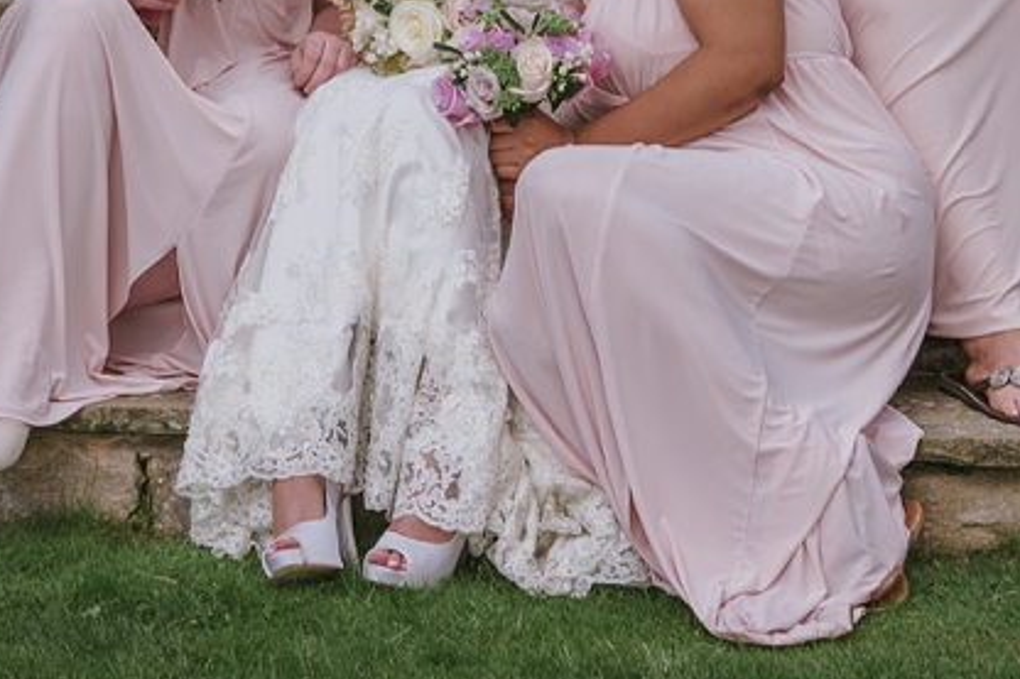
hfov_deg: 10.6
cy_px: -76
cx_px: 579
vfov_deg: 7.0
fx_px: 5494
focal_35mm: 194
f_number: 8
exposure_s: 1/500
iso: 400
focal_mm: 85
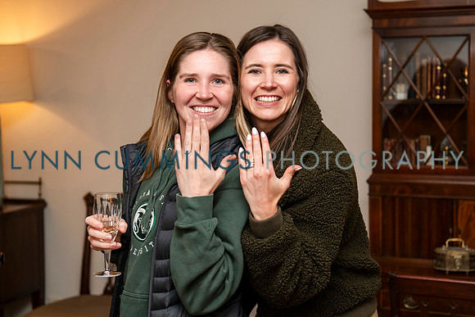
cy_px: 132
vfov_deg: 20.2
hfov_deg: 29.9
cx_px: 248
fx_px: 889
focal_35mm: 67
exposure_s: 1/160
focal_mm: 55
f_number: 3.5
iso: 500
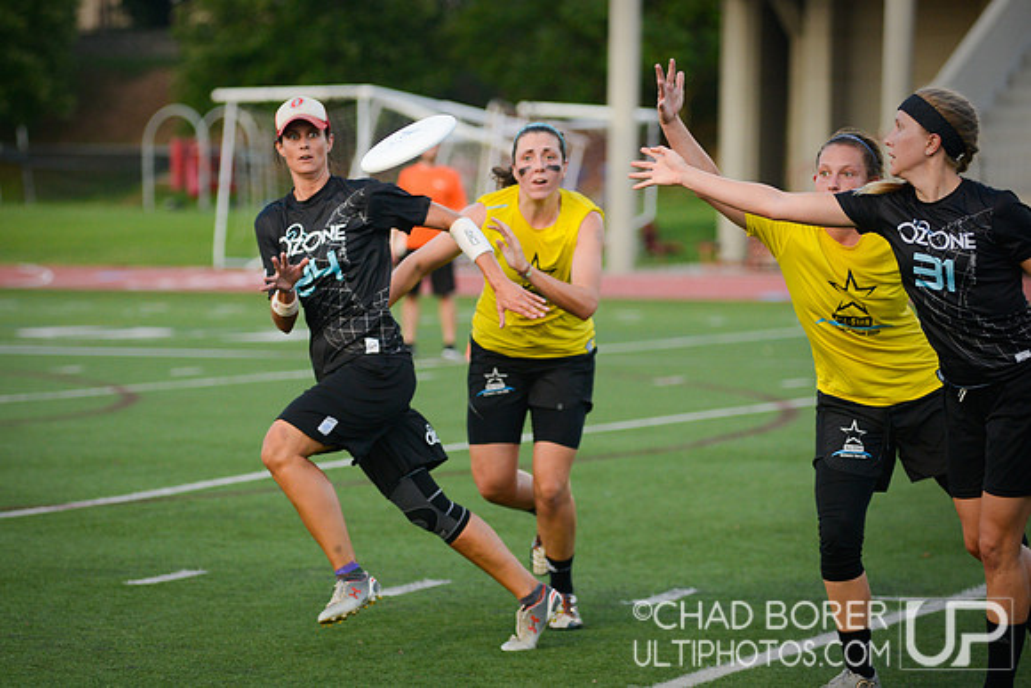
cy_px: 344
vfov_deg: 9.5
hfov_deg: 14.2
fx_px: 4153
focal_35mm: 145
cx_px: 516
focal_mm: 145
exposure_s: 1/1600
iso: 1250
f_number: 3.5
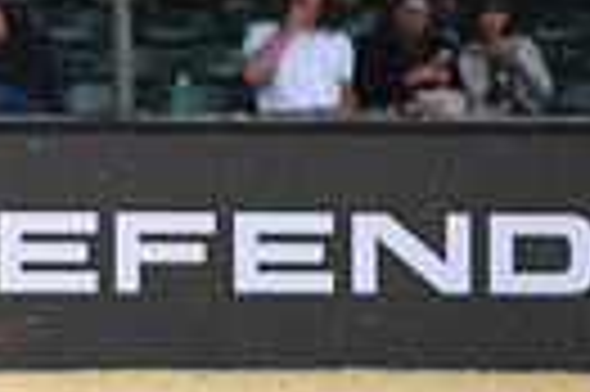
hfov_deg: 2.3
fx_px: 14502
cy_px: -126
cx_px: -685
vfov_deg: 1.5
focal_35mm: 886
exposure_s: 1/1250
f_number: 5
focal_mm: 200
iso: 450
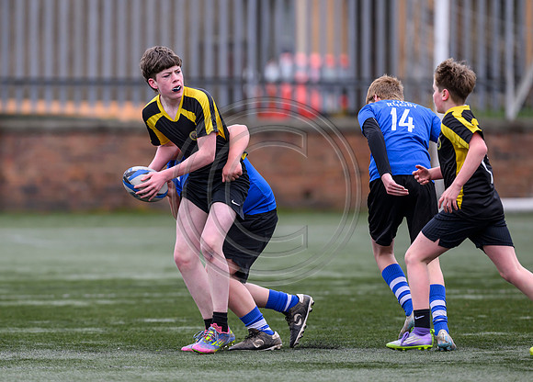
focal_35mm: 552
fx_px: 8368
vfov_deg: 2.6
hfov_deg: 3.6
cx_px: 156
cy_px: 226
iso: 500
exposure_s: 1/1600
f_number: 3.5
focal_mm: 400
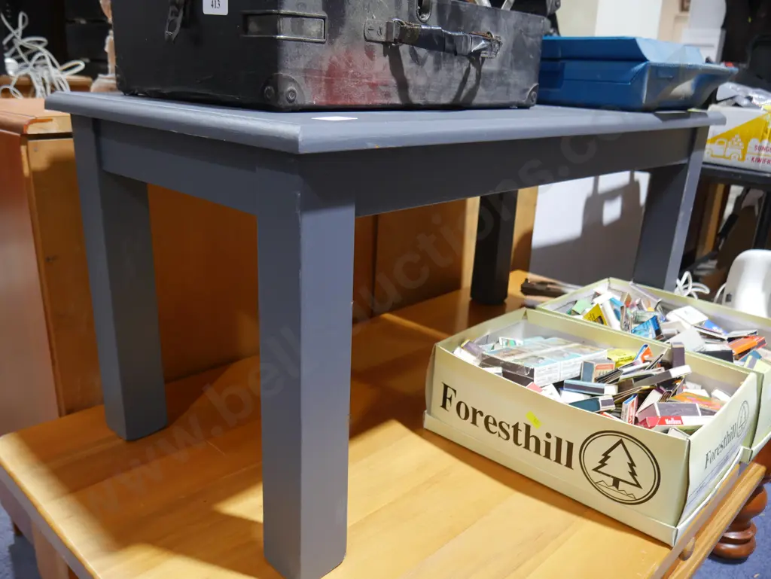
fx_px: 624
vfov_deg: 49.8
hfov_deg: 63.4
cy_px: 290
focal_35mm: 28
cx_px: 386
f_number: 3.5
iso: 640
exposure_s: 1/60
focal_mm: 14
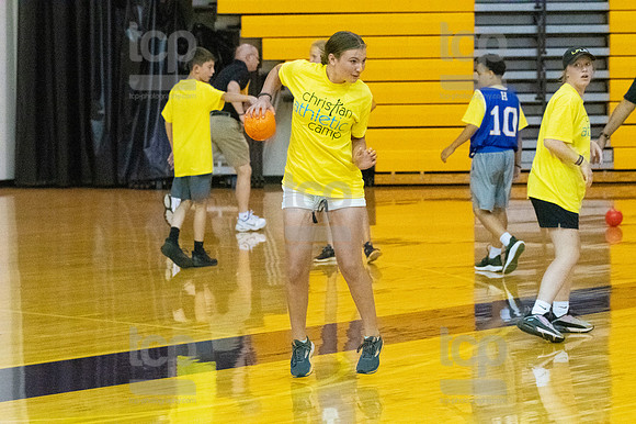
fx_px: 2437
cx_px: 318
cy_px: 212
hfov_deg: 14.9
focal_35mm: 138
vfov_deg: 9.9
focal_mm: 92
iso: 10000
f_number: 4.5
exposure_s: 1/800
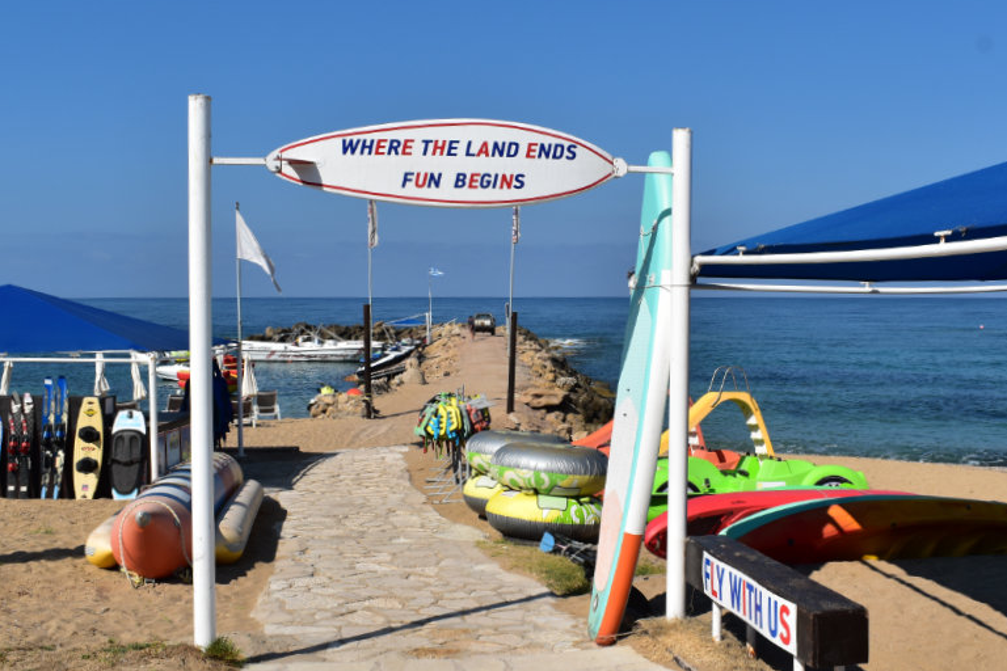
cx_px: 534
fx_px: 1119
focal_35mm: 40
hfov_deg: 48.4
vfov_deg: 33.4
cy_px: 334
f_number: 11
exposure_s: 1/500
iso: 200
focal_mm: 20
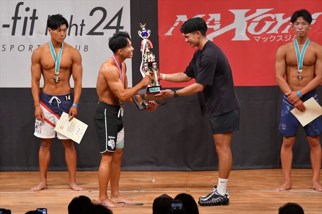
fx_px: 2280
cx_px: 161
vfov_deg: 5.4
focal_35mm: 255
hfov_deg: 8.1
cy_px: 107
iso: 7200
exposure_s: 1/400
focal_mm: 170
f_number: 5.6
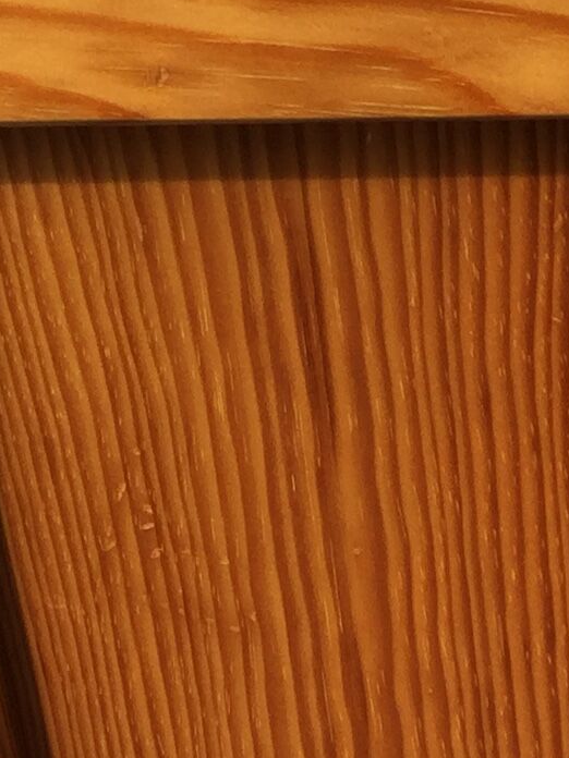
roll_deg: +3.1
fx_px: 2981
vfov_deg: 14.1
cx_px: 724
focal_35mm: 136
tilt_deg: -42.5
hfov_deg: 10.7
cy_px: 871
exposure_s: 1/549
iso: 32
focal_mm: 4.15
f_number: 2.2
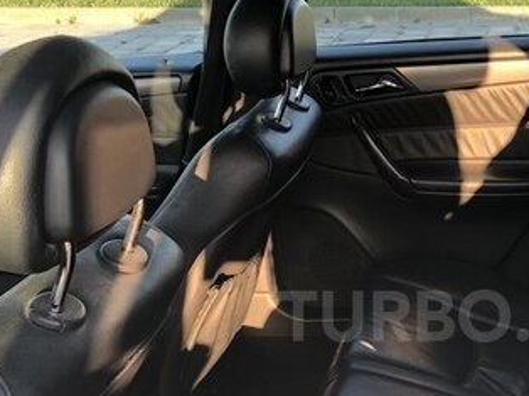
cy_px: 316
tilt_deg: -27.4
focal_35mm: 61
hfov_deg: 30.6
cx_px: 452
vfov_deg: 23.6
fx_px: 931
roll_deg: +0.0
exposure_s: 1/100
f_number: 1.8
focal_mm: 3.99
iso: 50
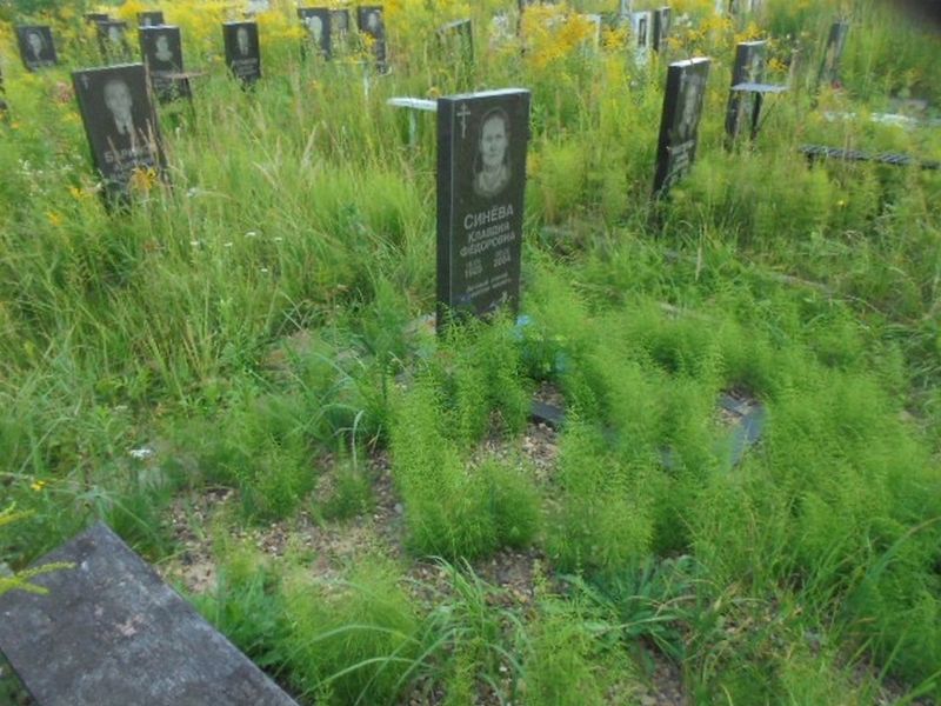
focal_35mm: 26
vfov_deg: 53.1
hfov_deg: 67.3
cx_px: 470
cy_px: 353
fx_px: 707
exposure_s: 1/250
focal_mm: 4.6
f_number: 3.5
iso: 200
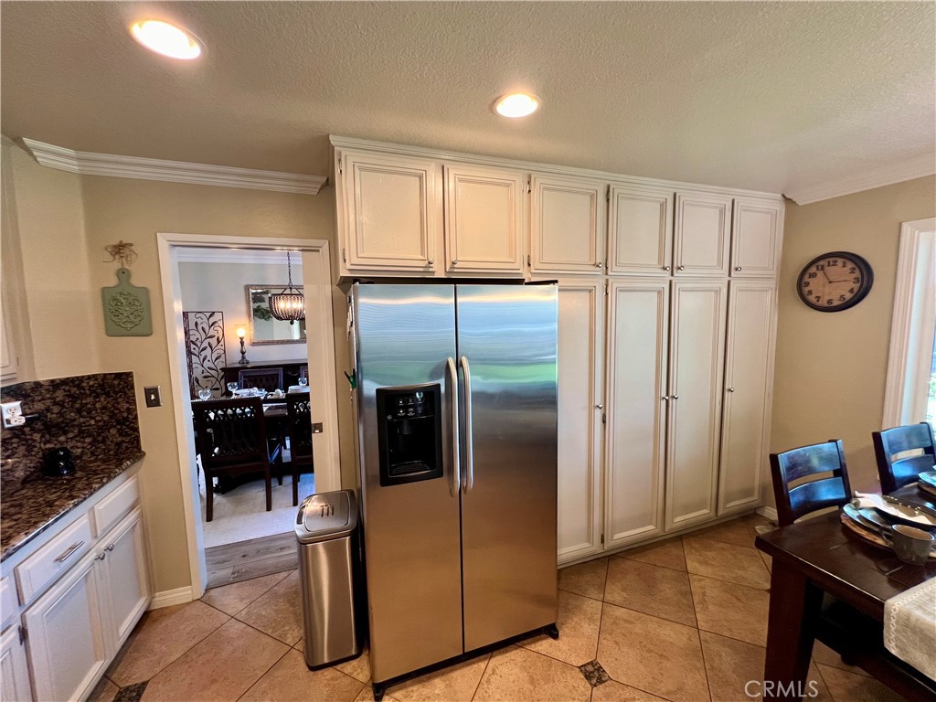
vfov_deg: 89.9
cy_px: 351
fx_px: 352
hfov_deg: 106.2
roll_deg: +1.6
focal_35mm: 13
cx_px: 468
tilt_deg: -5.3
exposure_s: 1/60
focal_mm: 1.57
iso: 125
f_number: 1.8
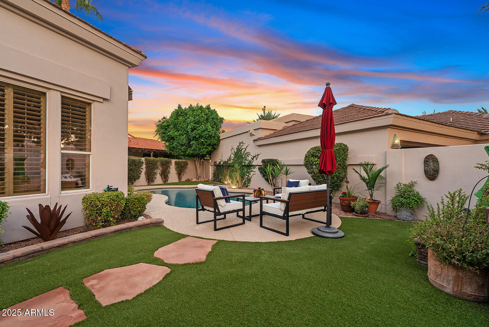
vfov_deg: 73.8
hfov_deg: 96.7
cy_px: 164
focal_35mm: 16
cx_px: 244
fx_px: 217
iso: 100
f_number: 8
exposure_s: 1/6
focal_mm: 16
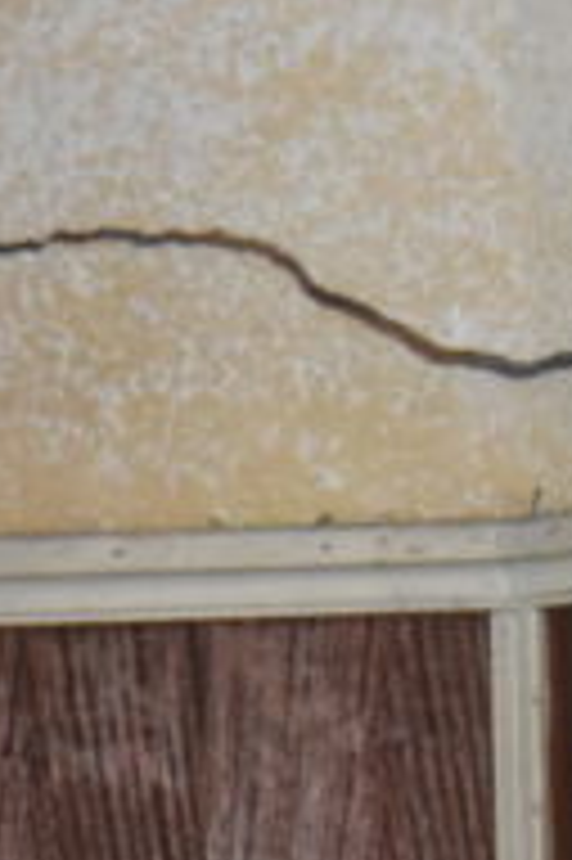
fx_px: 10569
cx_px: 27
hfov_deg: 3.1
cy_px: 1137
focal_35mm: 443
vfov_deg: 4.6
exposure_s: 1/60
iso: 3600
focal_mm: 55
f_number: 5.6
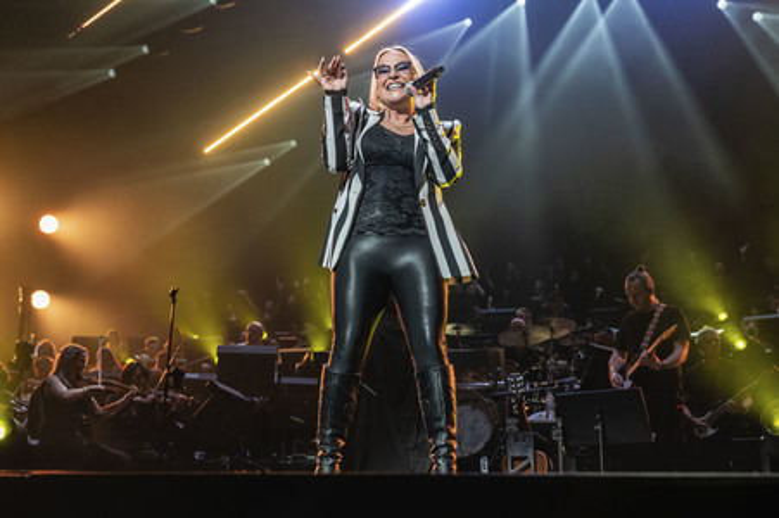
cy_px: 259
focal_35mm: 41
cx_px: 390
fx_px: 887
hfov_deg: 47.4
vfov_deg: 32.6
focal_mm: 41
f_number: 5
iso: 2500
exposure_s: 1/250
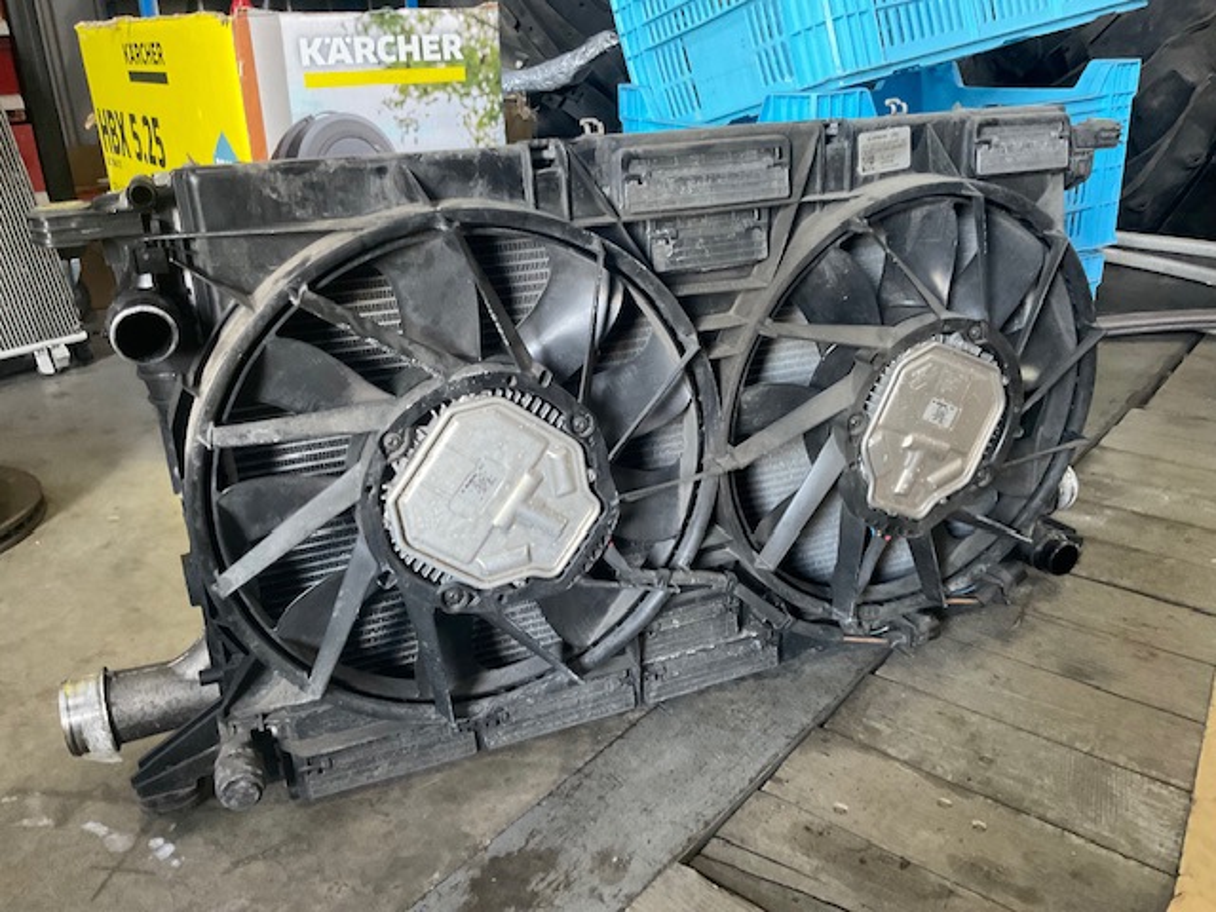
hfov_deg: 61.7
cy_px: 456
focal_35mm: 29
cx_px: 608
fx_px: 1019
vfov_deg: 48.2
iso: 250
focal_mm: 3
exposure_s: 1/33
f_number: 1.8
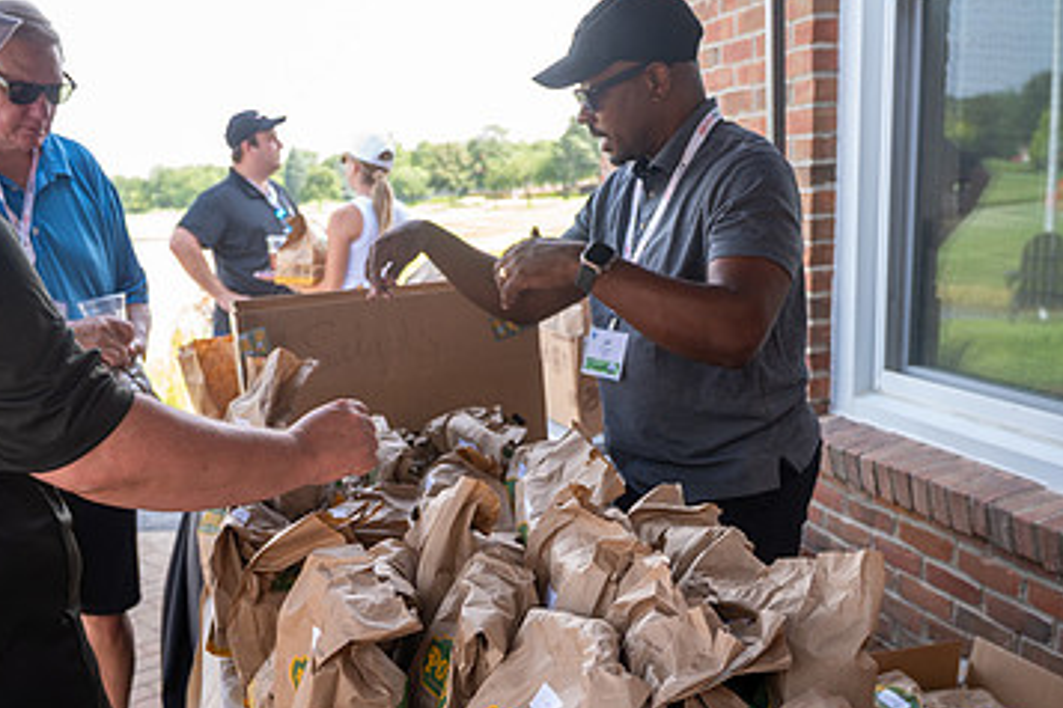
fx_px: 1151
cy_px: 512
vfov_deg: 33.7
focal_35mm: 39
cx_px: 438
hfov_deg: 49.3
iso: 250
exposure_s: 1/160
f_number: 4
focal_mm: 24
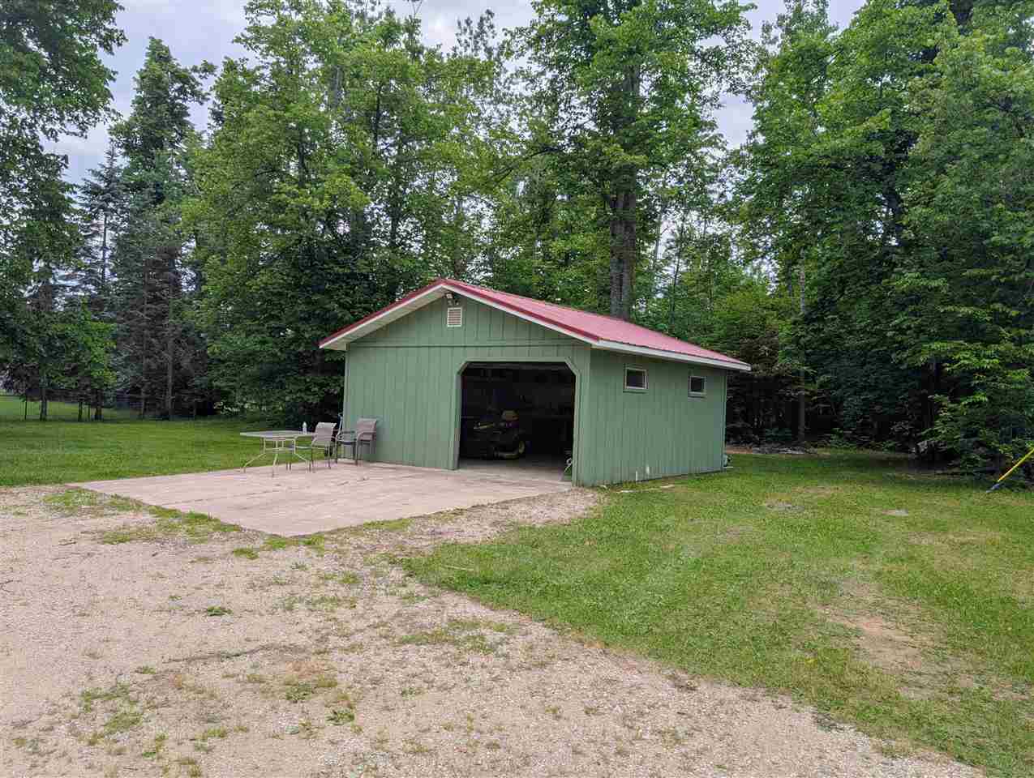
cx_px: 517
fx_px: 718
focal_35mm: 24
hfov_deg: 71.5
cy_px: 389
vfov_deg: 56.9
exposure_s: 1/6623
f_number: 1.68
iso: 17
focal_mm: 6.9
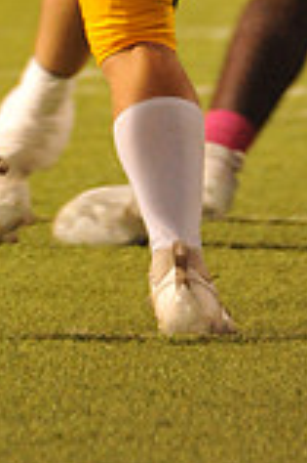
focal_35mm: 2204
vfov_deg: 0.9
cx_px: 15
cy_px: -378
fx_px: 28253
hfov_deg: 0.6
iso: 6400
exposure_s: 1/160
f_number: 6.3
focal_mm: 600
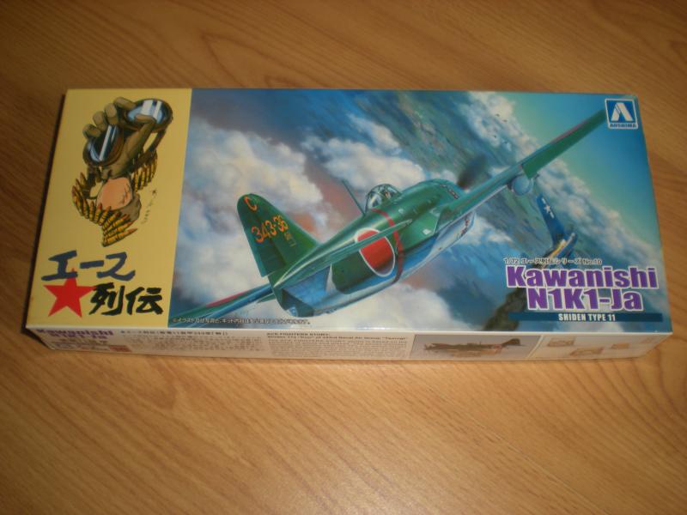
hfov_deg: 49.0
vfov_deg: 37.7
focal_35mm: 38
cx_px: 344
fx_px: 754
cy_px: 258
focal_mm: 6.3
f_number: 3.1
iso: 64
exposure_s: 1/30
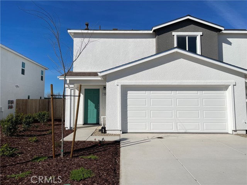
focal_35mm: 26
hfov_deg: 67.3
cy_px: 92
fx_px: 186
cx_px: 124
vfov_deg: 53.1
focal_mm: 4.2
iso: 32
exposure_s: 1/10753
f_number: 1.6
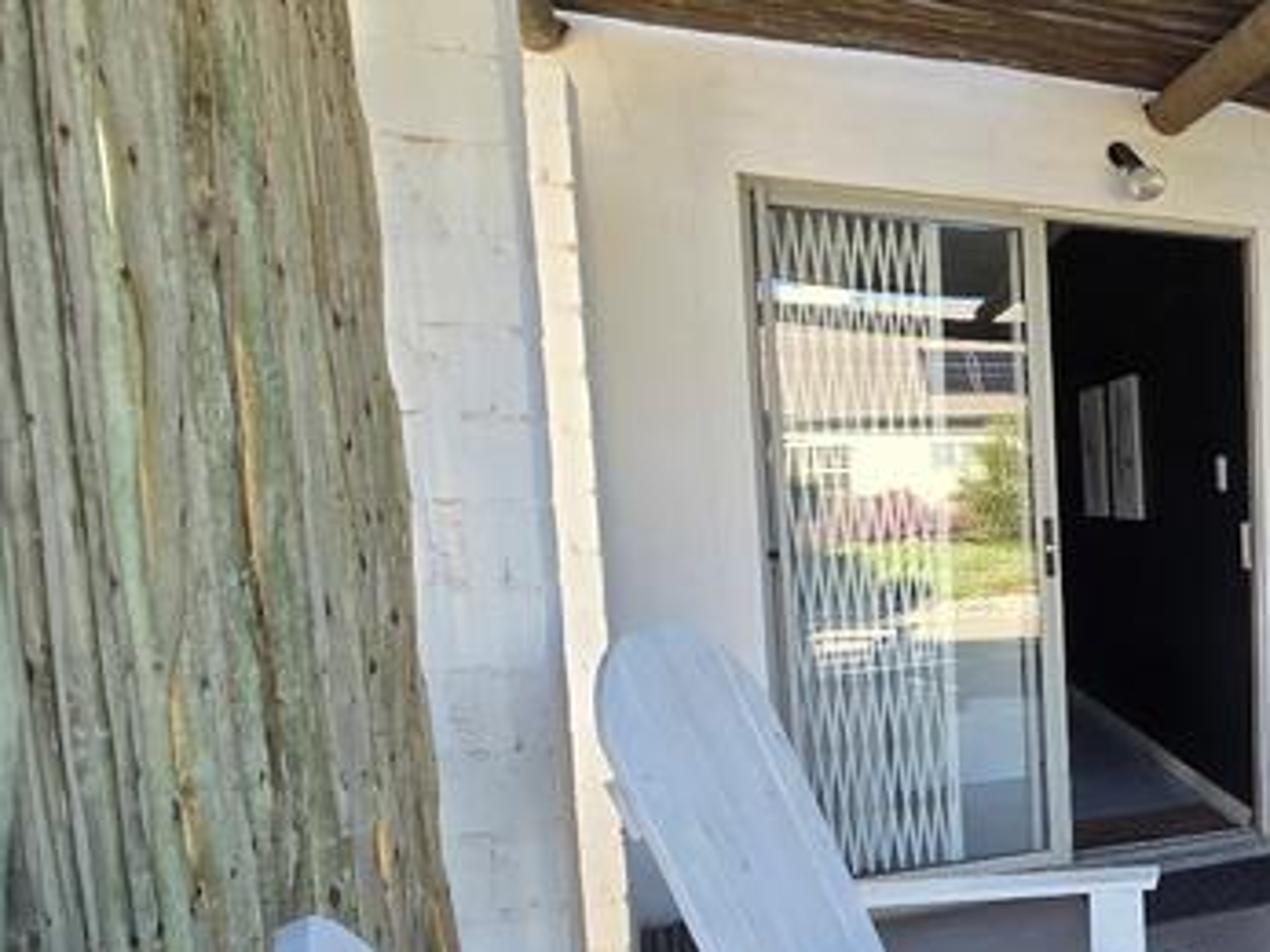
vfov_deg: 46.1
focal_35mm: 30
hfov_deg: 43.3
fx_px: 1100
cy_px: 630
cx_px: 1457
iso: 80
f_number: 2.2
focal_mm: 2.2
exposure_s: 1/359
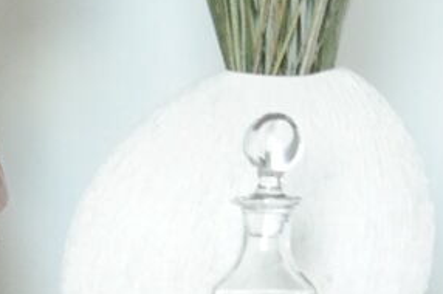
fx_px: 2975
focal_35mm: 242
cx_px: -404
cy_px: 1241
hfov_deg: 8.2
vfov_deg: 5.0
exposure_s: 1/25
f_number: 5.6
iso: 1600
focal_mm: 26
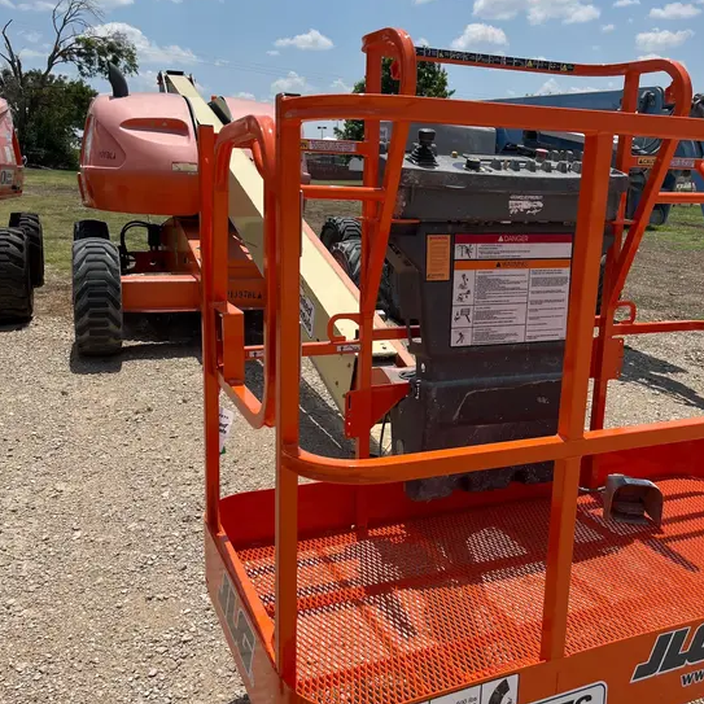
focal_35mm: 31
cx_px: 353
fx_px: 713
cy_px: 344
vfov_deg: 52.5
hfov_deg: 52.5
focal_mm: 5.1
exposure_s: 1/5319
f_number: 1.6
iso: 50
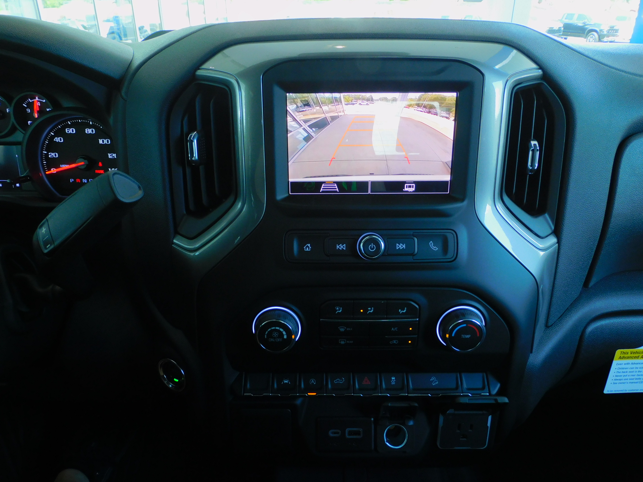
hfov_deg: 71.6
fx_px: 446
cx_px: 322
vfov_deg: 56.8
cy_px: 241
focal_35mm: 24
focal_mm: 4.3
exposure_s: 1/30
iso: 140
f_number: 3.3
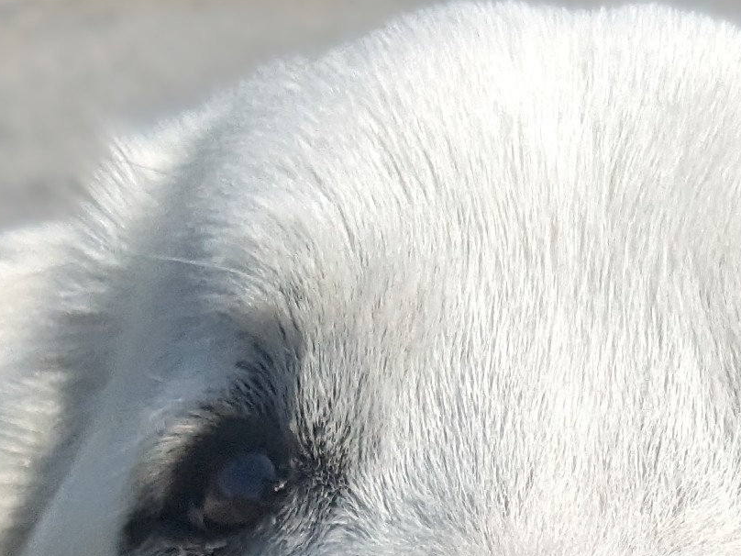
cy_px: 1378
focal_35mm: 127
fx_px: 2719
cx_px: 740
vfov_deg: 10.1
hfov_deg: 15.2
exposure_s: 1/4673
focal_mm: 4.38
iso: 68
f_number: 1.73
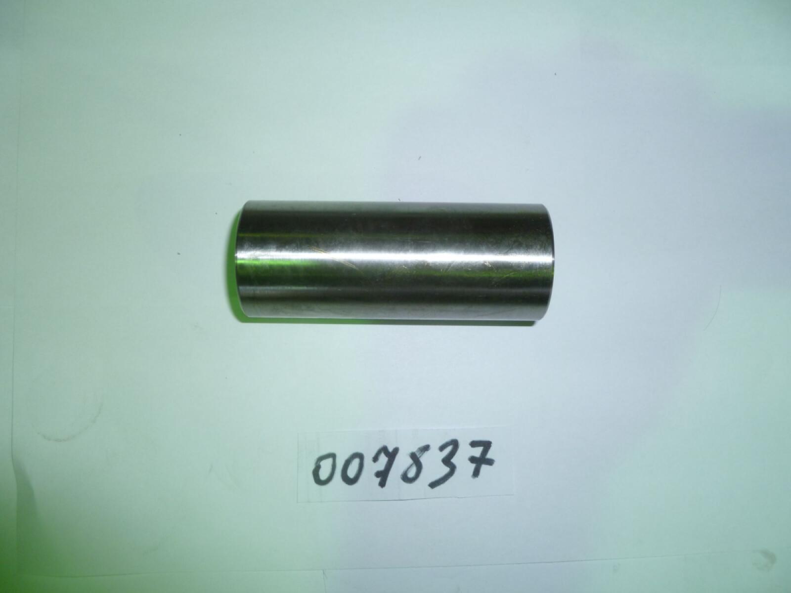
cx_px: 396
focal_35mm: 28
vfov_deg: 49.7
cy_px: 296
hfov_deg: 63.4
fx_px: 640
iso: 100
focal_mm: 5
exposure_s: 1/30
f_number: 3.3
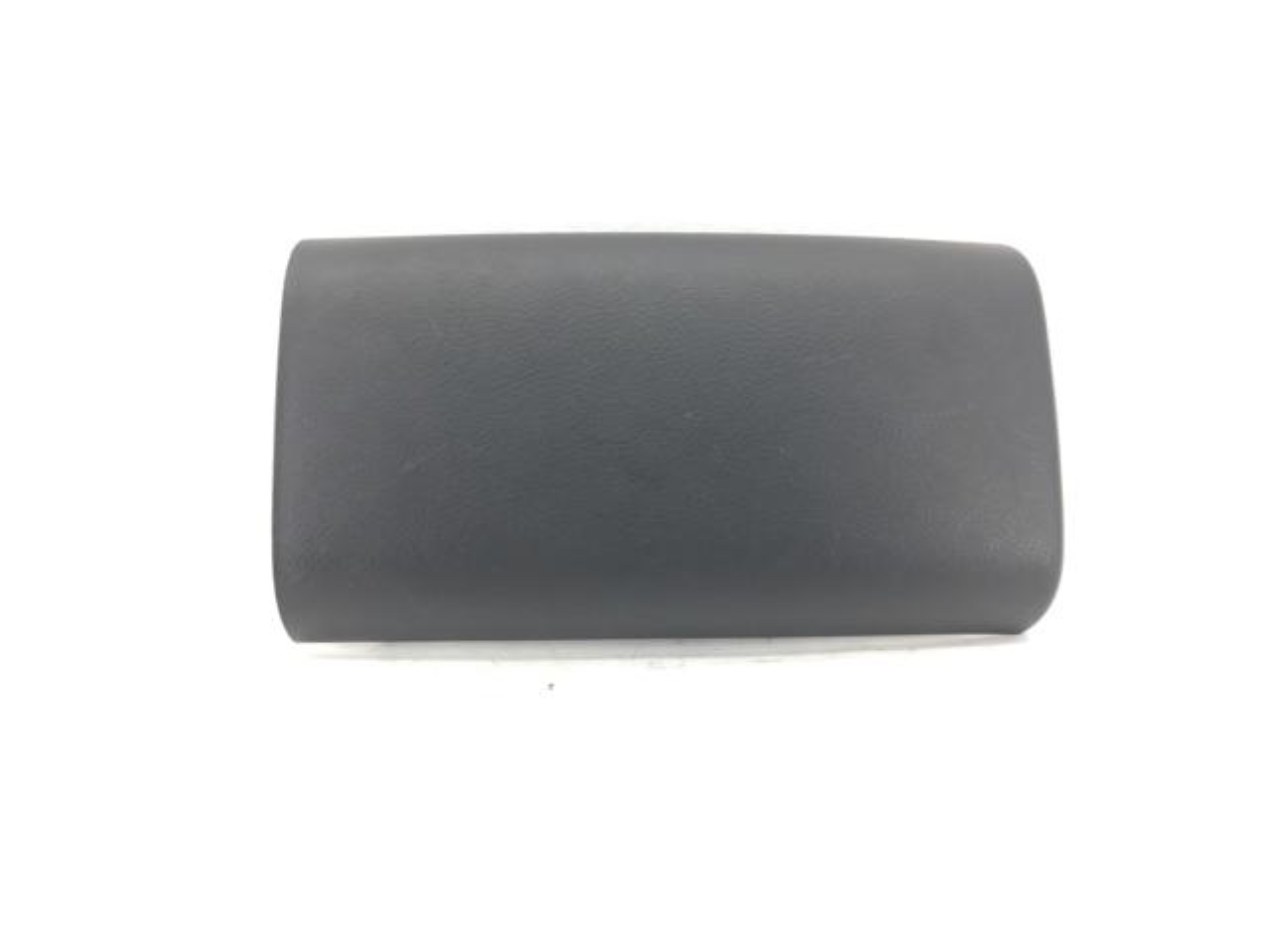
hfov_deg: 61.7
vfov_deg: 48.2
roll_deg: -0.3
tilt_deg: -20.9
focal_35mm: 29
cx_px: 634
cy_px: 476
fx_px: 1063
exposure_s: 1/50
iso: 25
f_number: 2.2
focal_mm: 4.15
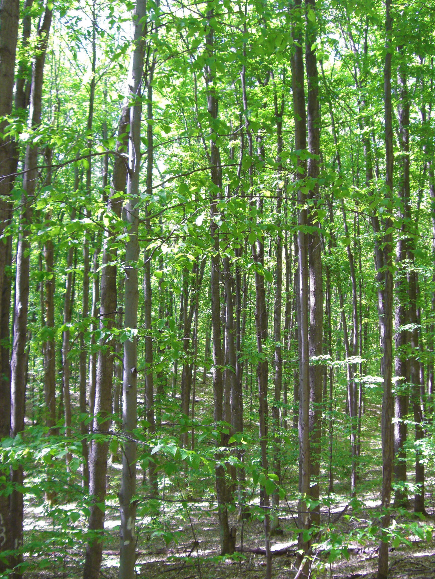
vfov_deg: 41.1
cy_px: 330
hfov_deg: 31.5
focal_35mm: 46
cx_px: 252
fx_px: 771
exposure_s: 1/80
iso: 100
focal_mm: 6.2
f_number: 2.7
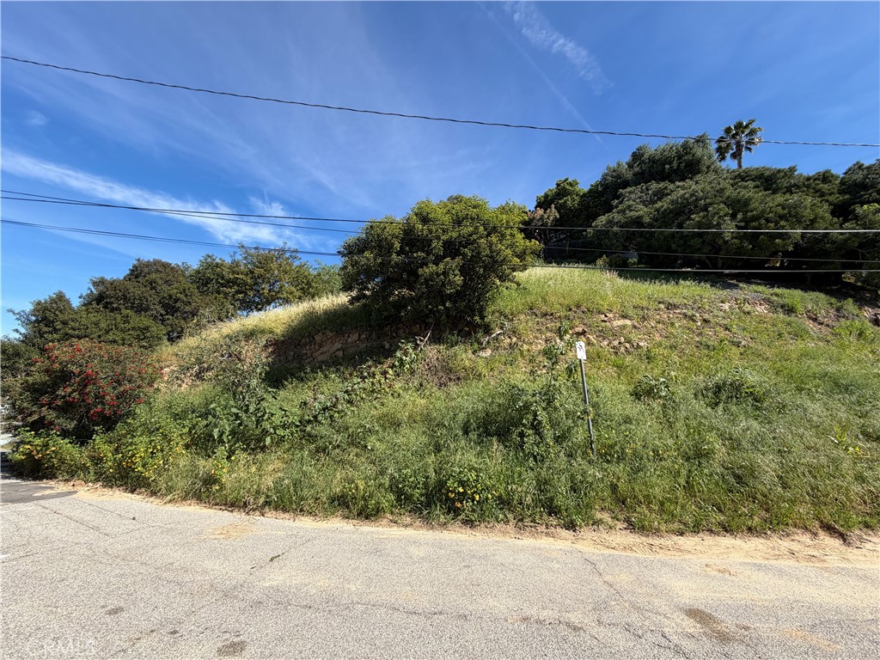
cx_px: 440
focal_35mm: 14
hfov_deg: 102.1
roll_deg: -1.2
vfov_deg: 85.7
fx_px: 356
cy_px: 330
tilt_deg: +10.1
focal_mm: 2.22
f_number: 2.2
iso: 32
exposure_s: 1/770
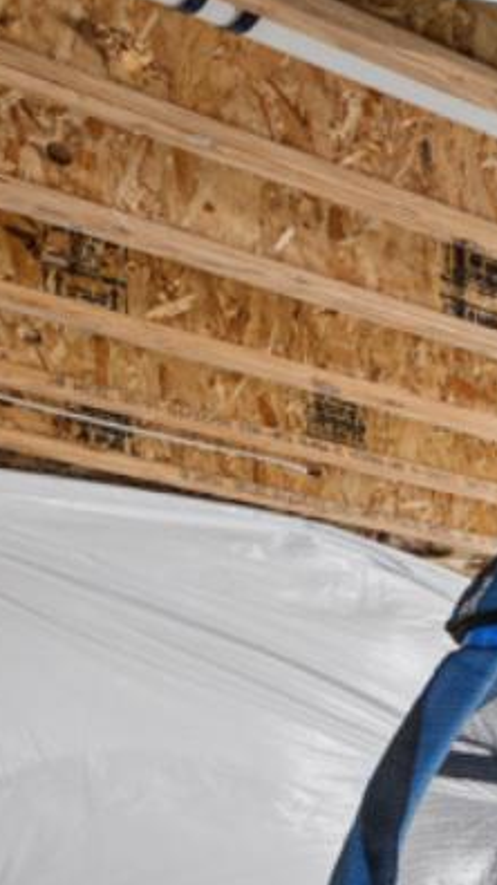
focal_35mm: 76
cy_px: 1054
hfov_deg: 12.2
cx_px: 1238
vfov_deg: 25.2
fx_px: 1782
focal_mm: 14
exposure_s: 1/13
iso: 1000
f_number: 7.1
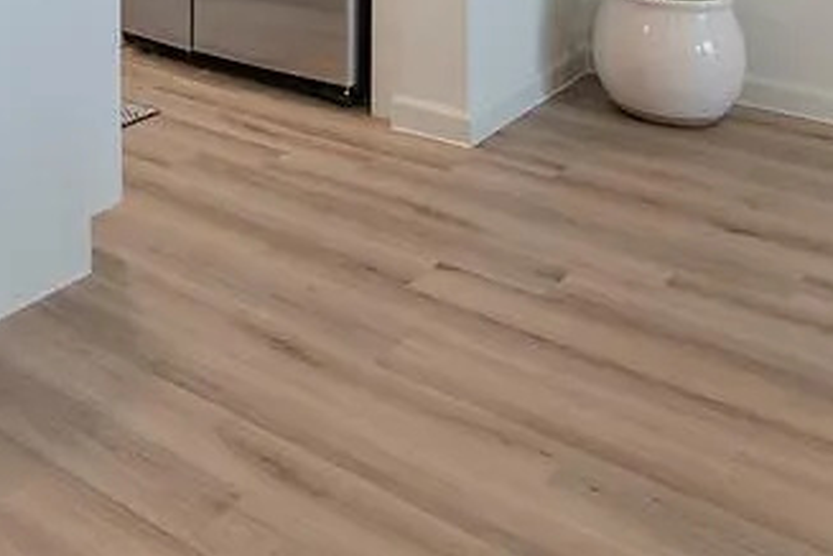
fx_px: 1087
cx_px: -51
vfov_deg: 22.6
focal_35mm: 47
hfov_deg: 36.4
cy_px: -309
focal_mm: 10
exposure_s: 1/200
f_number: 5.6
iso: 100
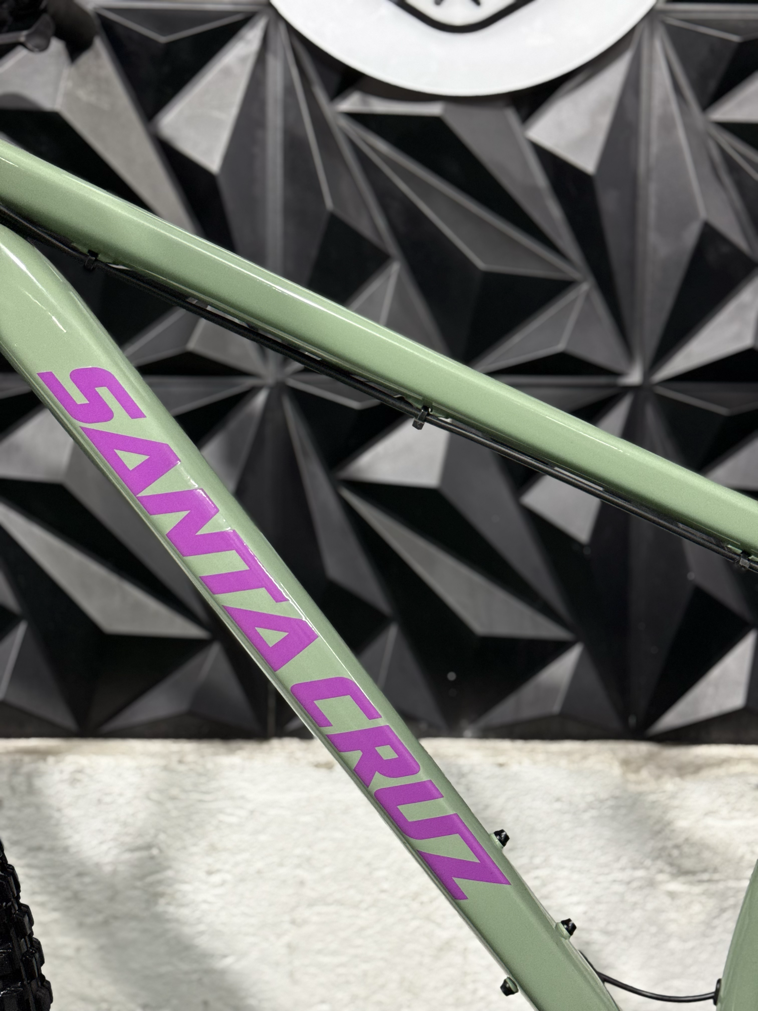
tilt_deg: -4.1
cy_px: 506
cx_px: 379
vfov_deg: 39.7
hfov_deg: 30.3
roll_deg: -2.4
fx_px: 1401
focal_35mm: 48
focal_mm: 6.76
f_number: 1.78
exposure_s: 1/60
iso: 125
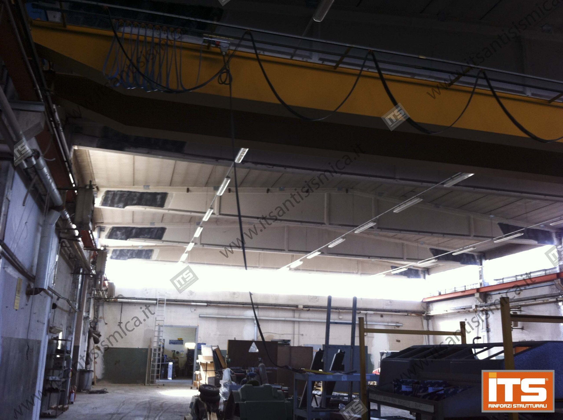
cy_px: 210
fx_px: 568
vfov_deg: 40.6
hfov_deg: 52.7
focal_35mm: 35
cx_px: 282
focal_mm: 3.85
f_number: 2.8
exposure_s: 1/40
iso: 80
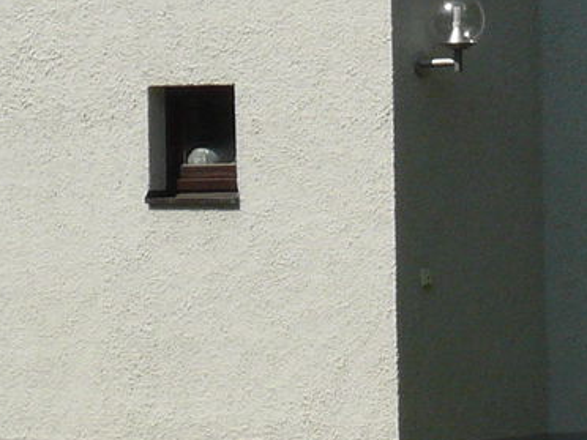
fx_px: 3849
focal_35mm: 227
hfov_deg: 8.7
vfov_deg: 6.5
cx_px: 530
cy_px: -167
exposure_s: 1/400
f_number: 8
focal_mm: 9.3
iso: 100
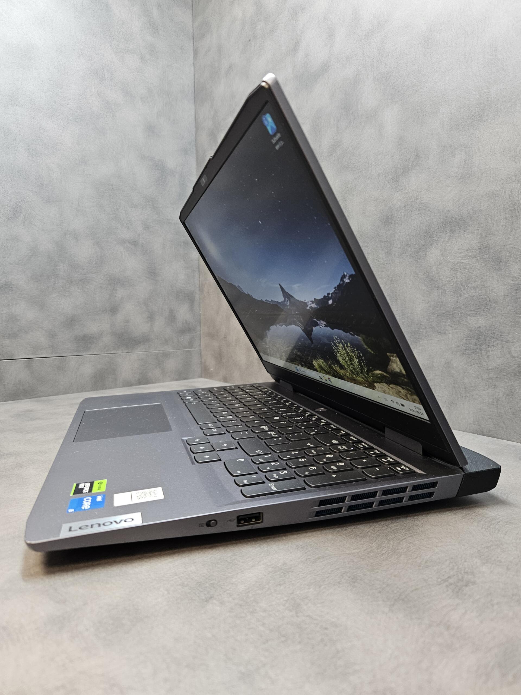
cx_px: 260
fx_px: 462
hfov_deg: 58.9
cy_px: 348
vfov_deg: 73.9
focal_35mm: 23
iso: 200
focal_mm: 5.4
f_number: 1.8
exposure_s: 1/100
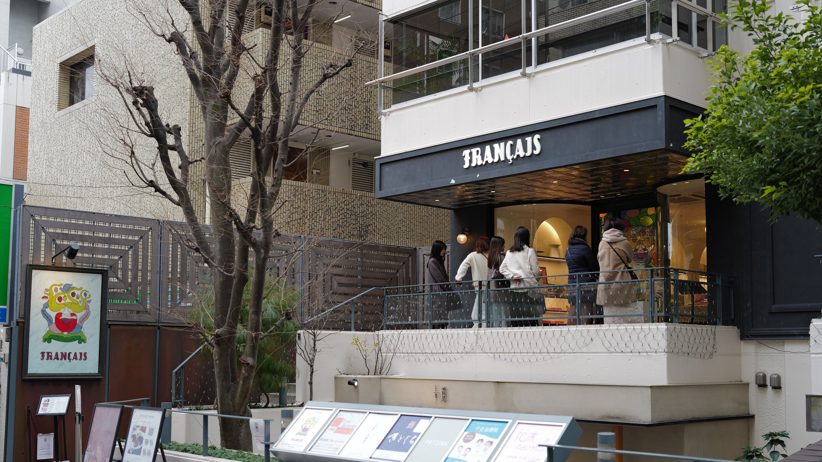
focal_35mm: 46
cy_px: 270
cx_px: 416
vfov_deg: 25.9
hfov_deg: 44.6
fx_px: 1003
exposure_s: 1/80
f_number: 3.2
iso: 100
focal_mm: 43
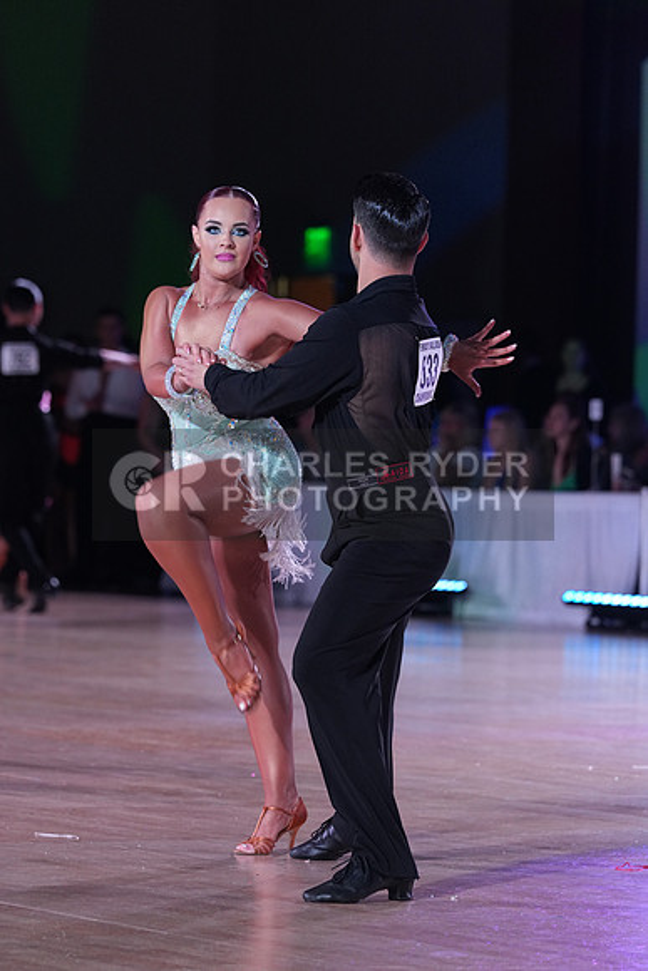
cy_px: 486
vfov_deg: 11.3
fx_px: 4911
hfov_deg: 7.5
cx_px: 324
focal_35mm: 182
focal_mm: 182
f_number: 5
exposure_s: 1/250
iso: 2500
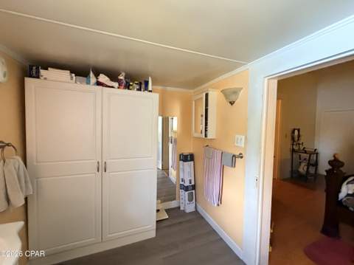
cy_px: 132
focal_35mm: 14
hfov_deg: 102.1
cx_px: 177
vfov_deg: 85.6
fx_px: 143
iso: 800
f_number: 2.2
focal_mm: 2.22
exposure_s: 1/60
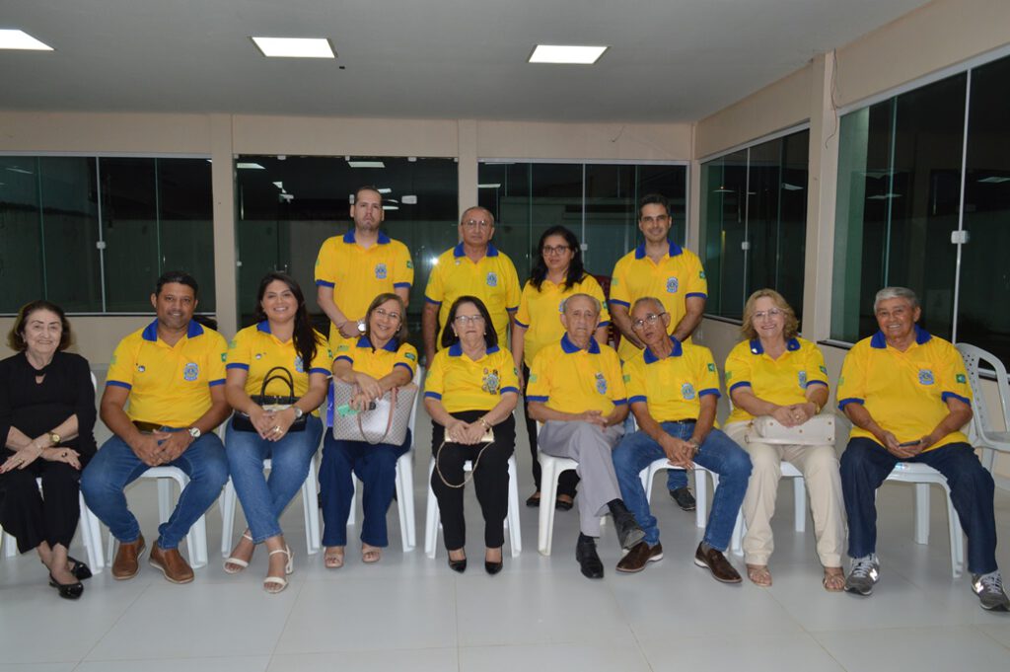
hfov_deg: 67.4
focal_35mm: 27
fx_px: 757
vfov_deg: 47.9
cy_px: 336
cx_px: 505
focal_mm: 18
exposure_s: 1/60
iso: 500
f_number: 8
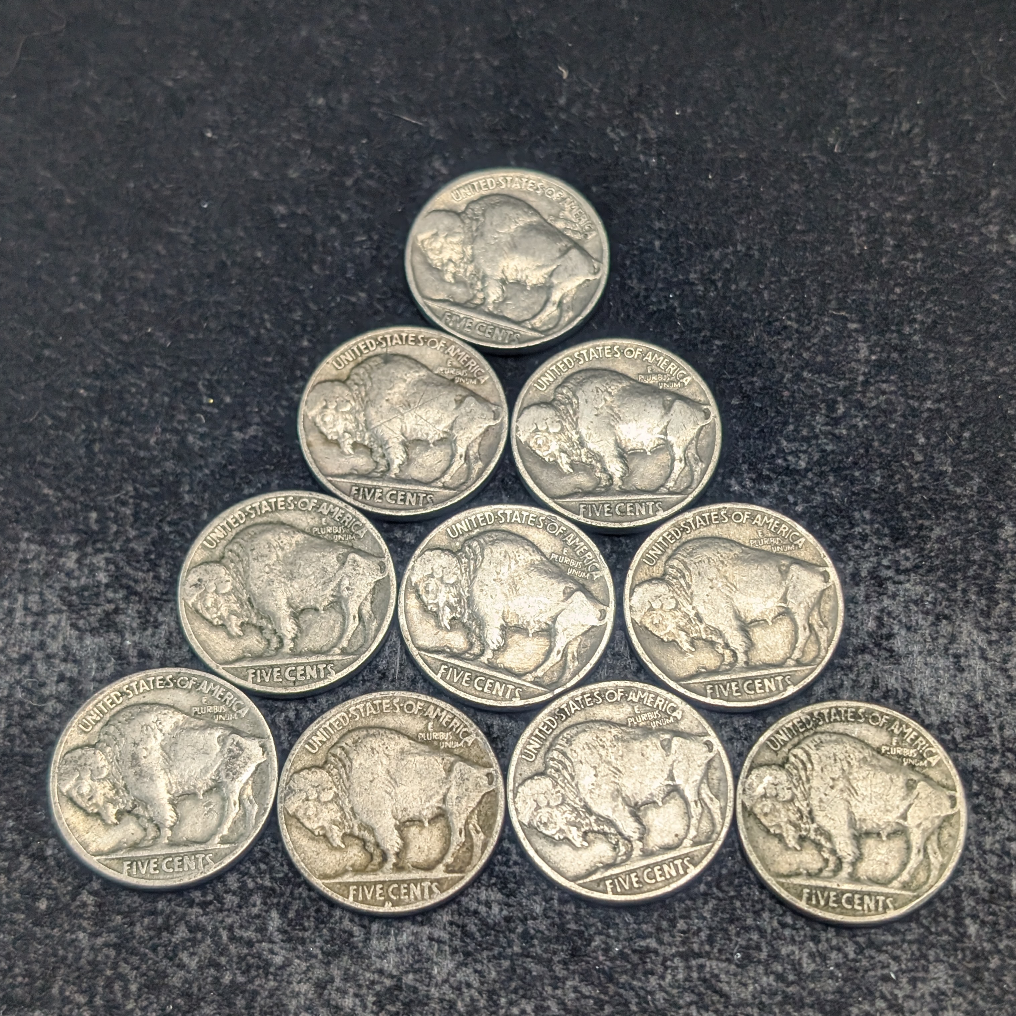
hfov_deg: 29.6
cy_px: 513
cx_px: 507
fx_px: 1926
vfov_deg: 29.6
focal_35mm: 58
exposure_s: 1/83.6
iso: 198
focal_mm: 6.9
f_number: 1.68
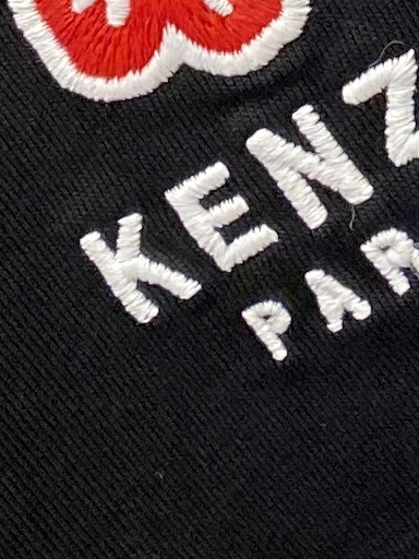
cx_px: 244
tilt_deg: -8.7
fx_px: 920
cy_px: 98
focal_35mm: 57
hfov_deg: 25.6
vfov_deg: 32.7
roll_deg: +33.8
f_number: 1.8
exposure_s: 1/121
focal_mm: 4.25
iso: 125
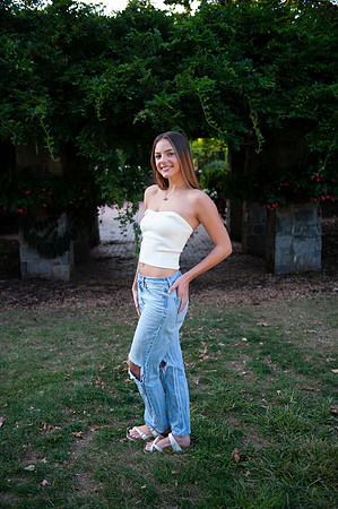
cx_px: 169
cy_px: 254
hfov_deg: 33.3
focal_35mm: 40
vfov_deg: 48.5
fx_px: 565
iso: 100
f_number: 2.8
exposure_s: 1/200
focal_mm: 40
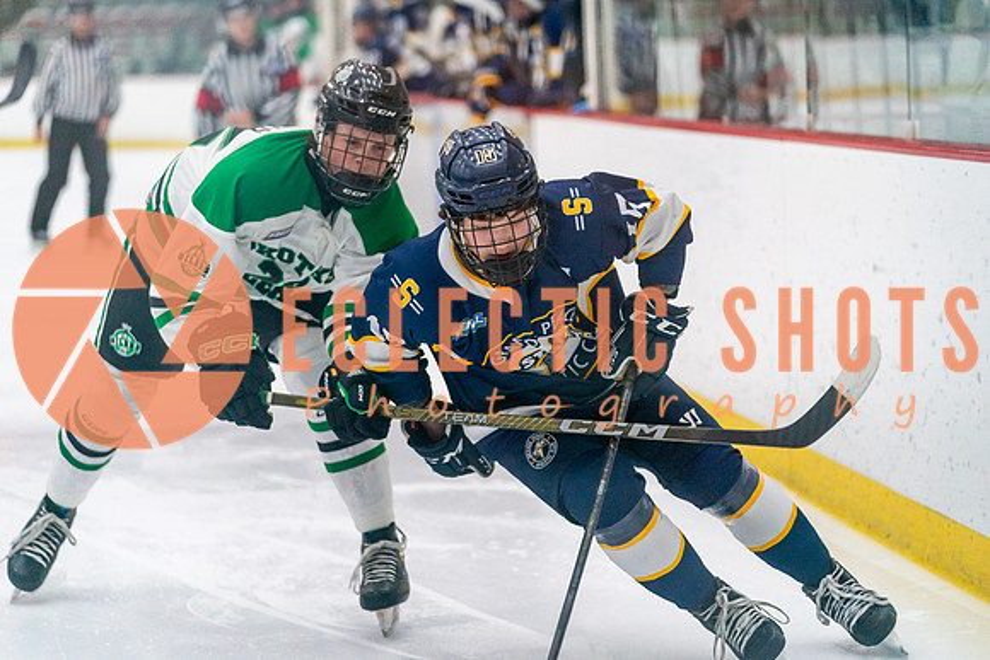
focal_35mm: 120
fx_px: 3301
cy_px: 330
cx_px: 495
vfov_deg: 11.4
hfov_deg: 17.1
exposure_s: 1/1600
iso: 4000
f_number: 2.8
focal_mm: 120
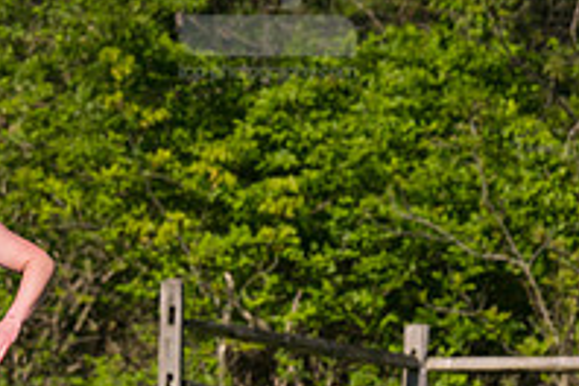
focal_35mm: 878
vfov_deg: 1.6
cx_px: -146
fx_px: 14120
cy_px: 380
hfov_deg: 2.3
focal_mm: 200
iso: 250
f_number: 5.6
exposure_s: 1/1600
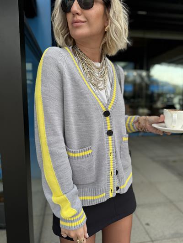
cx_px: 92
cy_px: 122
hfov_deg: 56.8
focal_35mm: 24
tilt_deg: -8.6
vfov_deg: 71.6
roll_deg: -0.9
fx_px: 169
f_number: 1.78
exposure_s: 1/831
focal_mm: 6.76
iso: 80
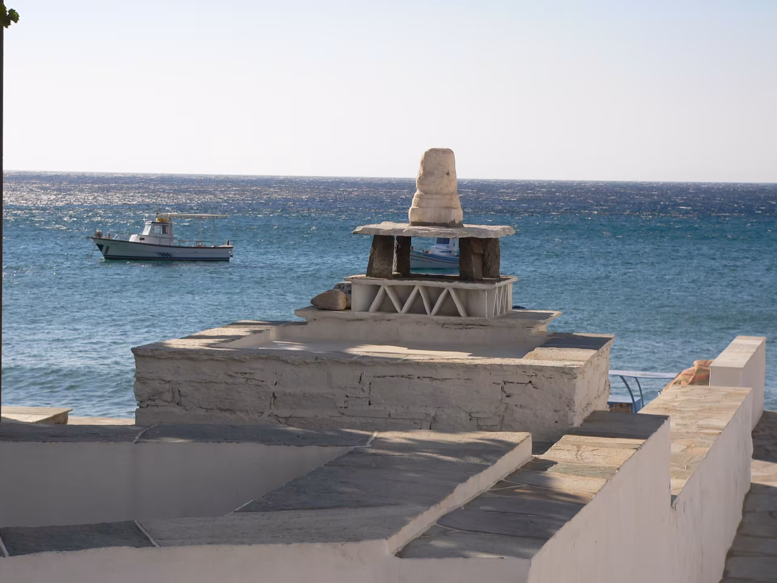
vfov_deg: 17.6
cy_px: 292
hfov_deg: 23.3
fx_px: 1885
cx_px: 388
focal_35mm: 84
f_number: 3.7
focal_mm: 14
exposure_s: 1/125
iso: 80
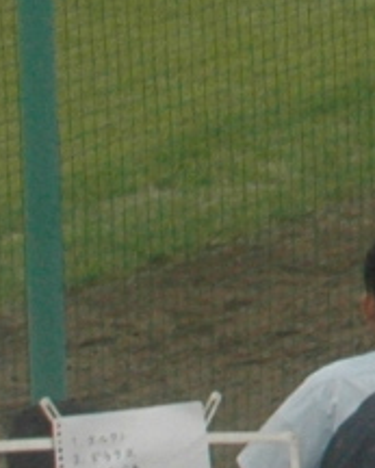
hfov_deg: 3.0
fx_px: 6862
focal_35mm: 495
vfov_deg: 3.8
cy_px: -635
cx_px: 1398
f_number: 11
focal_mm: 34
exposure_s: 1/500
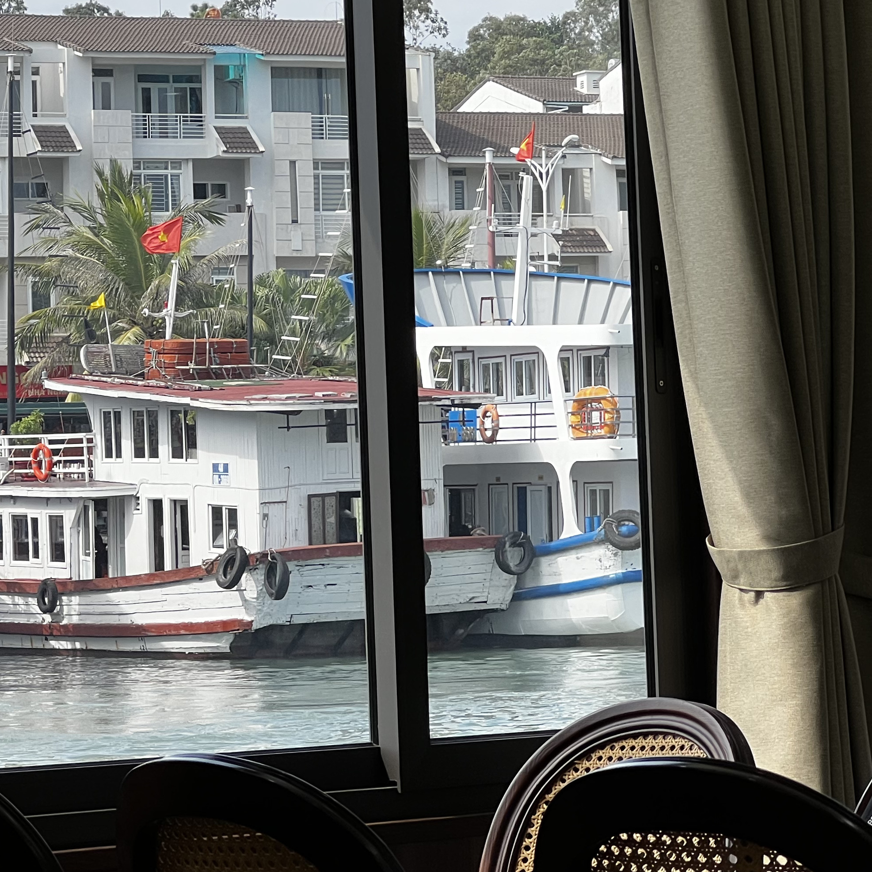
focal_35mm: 138
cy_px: 366
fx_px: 3933
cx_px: 291
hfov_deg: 12.6
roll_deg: +2.4
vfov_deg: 12.6
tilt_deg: +3.7
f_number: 2.8
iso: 32
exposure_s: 1/431
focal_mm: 9
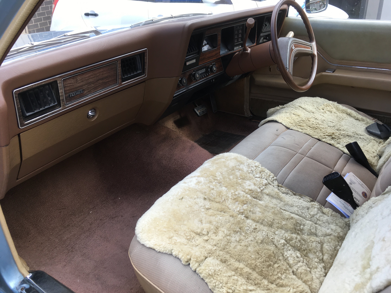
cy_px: 146
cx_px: 196
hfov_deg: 61.7
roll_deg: +2.1
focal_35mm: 29
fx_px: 328
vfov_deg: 48.2
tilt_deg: -26.3
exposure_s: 1/107
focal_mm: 4.15
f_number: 2.2
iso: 25
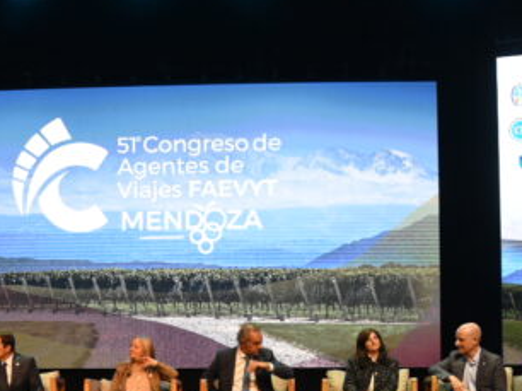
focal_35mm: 58
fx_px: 874
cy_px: 376
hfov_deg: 32.6
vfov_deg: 24.2
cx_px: 130
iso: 1600
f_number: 4.5
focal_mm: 24
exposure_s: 1/200
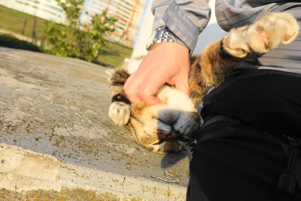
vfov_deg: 53.1
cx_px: 150
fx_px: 201
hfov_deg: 73.7
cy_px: 100
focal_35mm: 24
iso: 125
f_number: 4
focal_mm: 8.8
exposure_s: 1/640
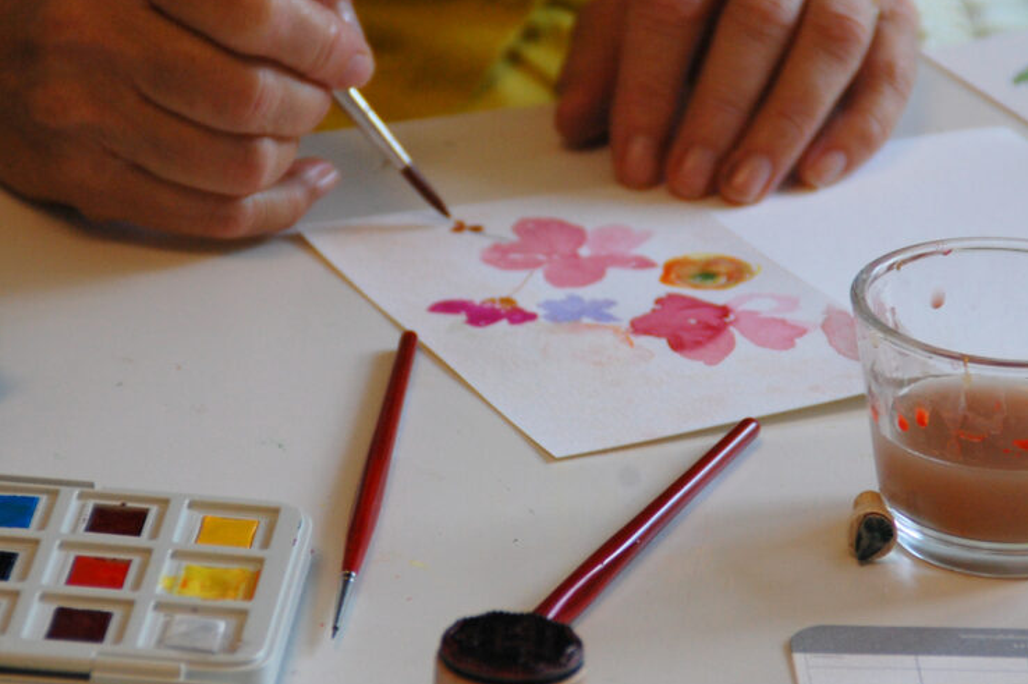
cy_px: 299
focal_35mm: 312
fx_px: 8903
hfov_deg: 6.6
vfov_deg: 4.4
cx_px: 591
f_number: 6.3
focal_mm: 150
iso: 800
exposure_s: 1/200
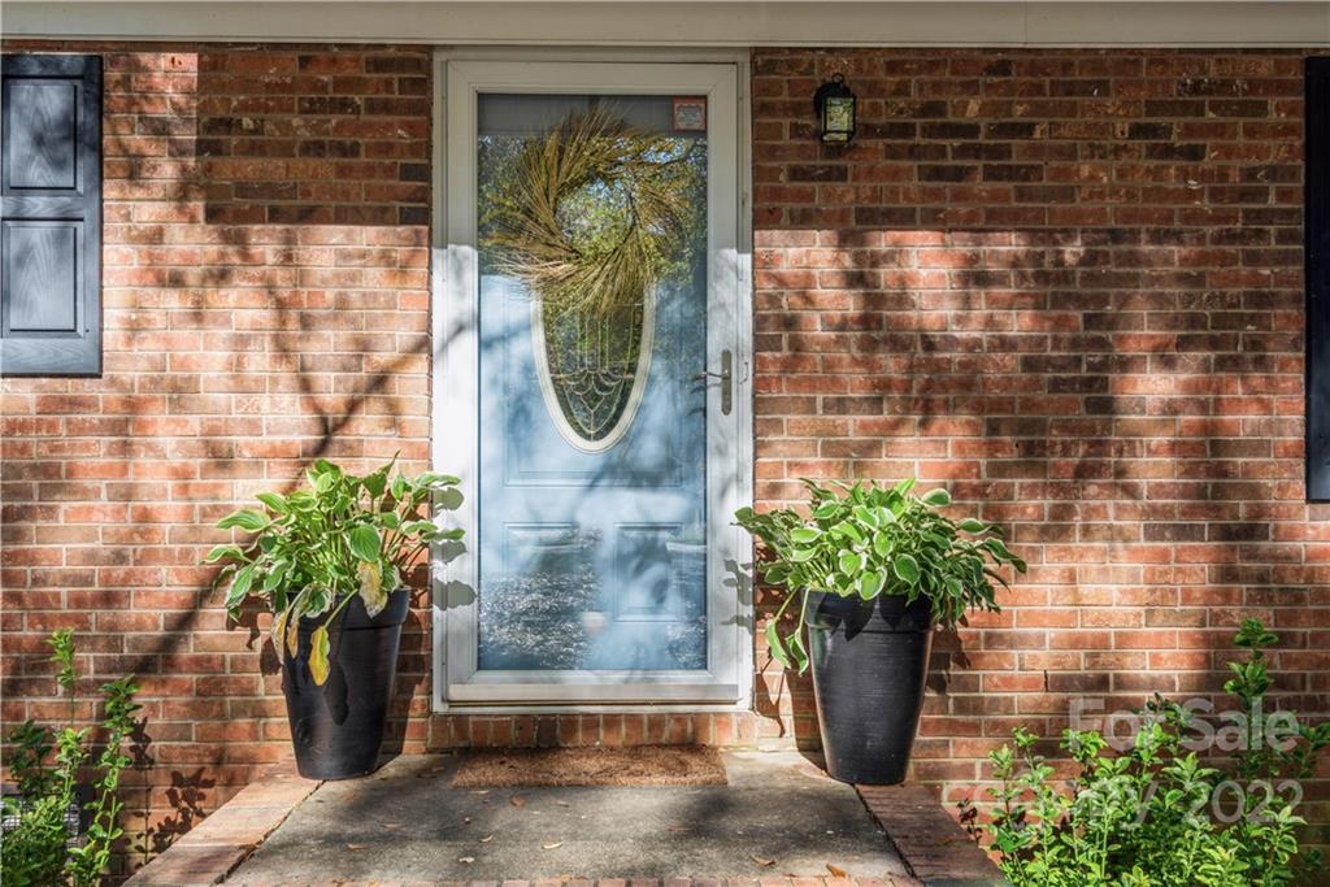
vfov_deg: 37.9
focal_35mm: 35
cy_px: 444
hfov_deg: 54.4
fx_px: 1293
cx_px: 665
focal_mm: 35
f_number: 11
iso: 100
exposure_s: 1/30
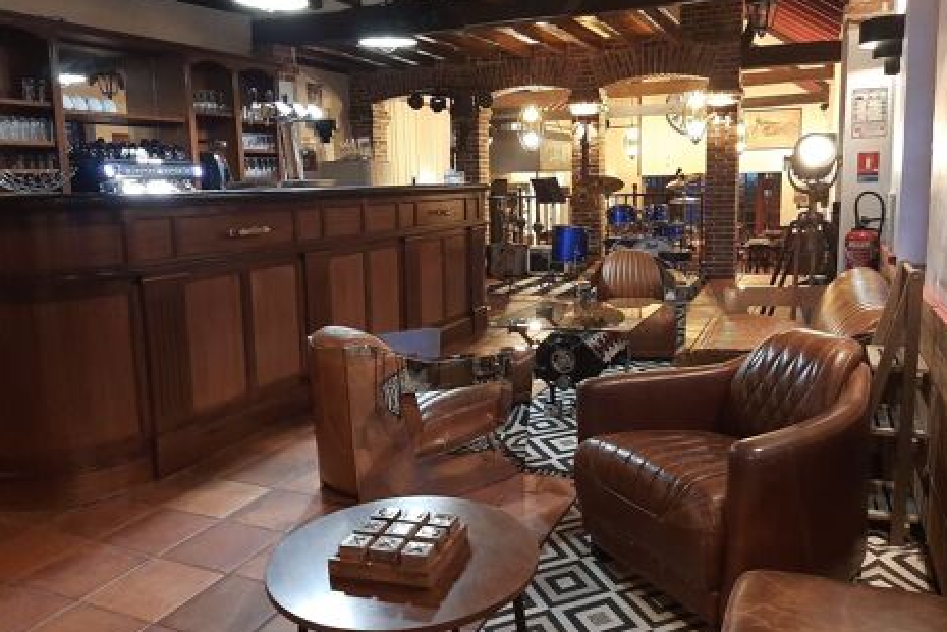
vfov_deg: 44.9
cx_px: 487
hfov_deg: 63.6
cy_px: 294
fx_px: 763
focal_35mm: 29
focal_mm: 3.93
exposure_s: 1/20
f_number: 1.7
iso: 500
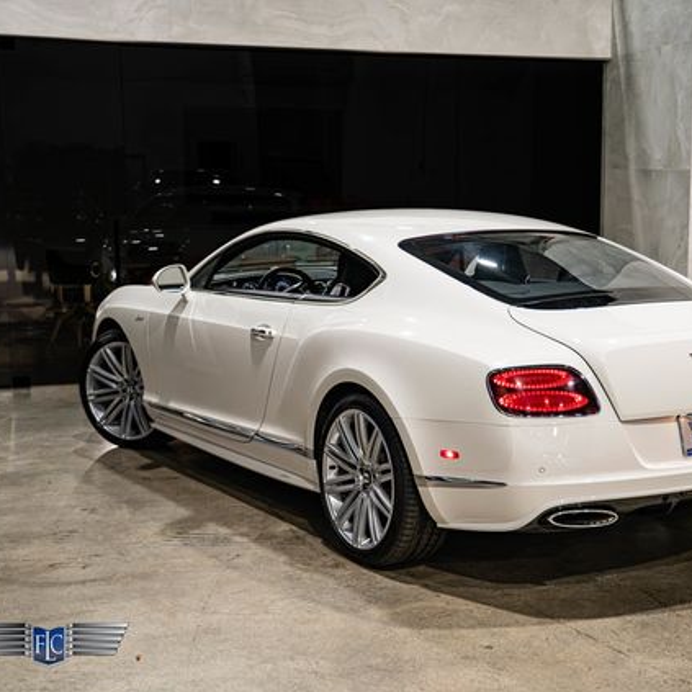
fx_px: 1244
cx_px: 452
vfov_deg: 31.1
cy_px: 341
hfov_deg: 30.9
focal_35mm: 55
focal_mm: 42
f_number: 4
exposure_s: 1/60
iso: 1000
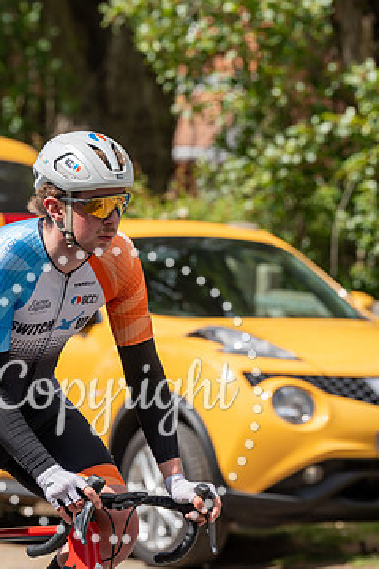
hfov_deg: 5.5
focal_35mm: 250
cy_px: 261
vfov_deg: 8.2
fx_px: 3948
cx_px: 144
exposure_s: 1/1000
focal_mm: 200
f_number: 5.6
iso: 250
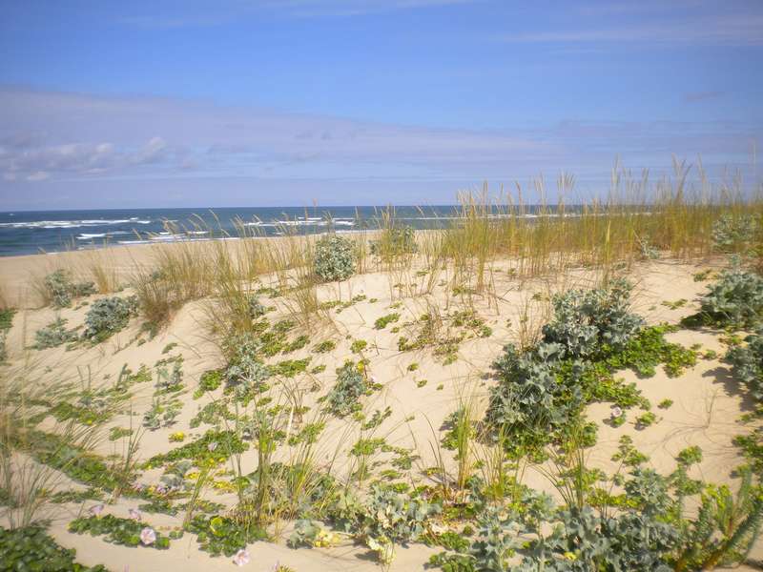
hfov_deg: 52.6
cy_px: 286
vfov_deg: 40.7
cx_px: 382
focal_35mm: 35
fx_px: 771
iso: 80
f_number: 4.6
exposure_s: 1/1000
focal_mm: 6.3
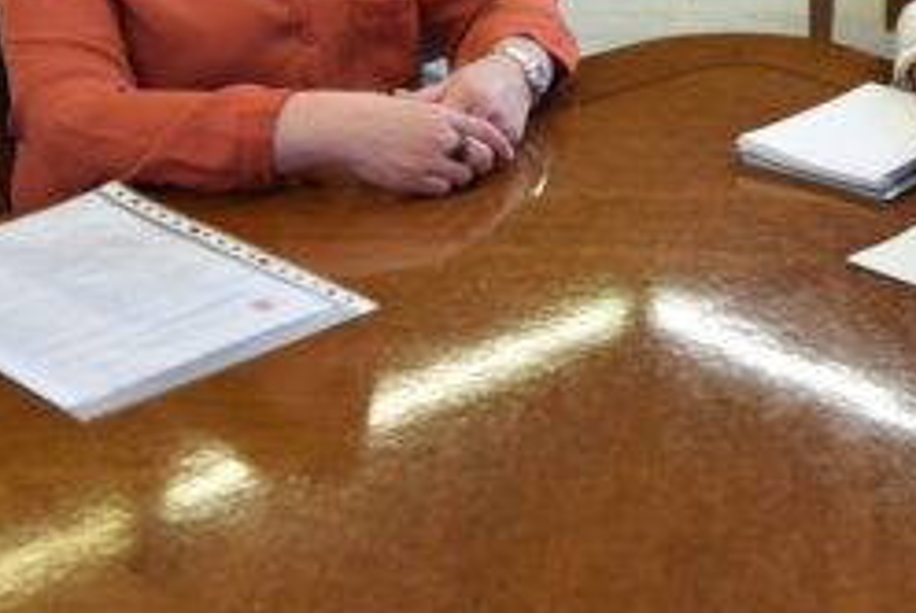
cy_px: -81
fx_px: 2216
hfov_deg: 22.7
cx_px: 861
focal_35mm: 87
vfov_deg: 15.3
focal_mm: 24
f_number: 5
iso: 1600
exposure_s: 1/100
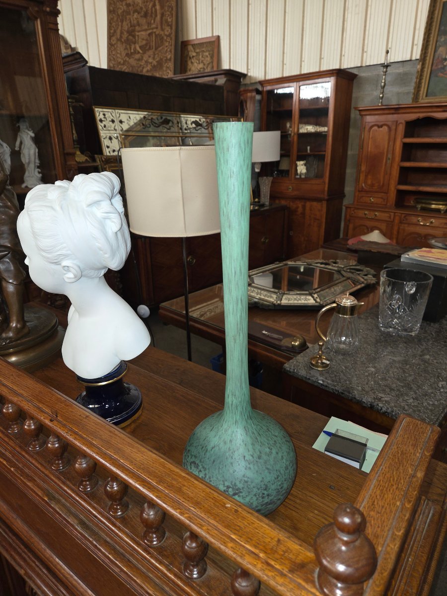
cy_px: 298
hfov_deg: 58.9
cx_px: 224
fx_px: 396
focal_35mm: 23
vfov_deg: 73.9
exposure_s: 1/40
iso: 100
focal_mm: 5.4
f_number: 1.8
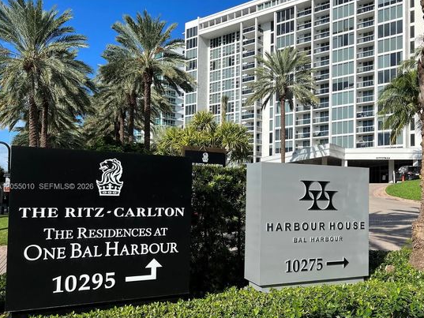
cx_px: 248
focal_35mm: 31
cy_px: 187
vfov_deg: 45.3
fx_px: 380
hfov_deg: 58.0
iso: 50
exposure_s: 1/5882
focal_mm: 5.7
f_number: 1.5
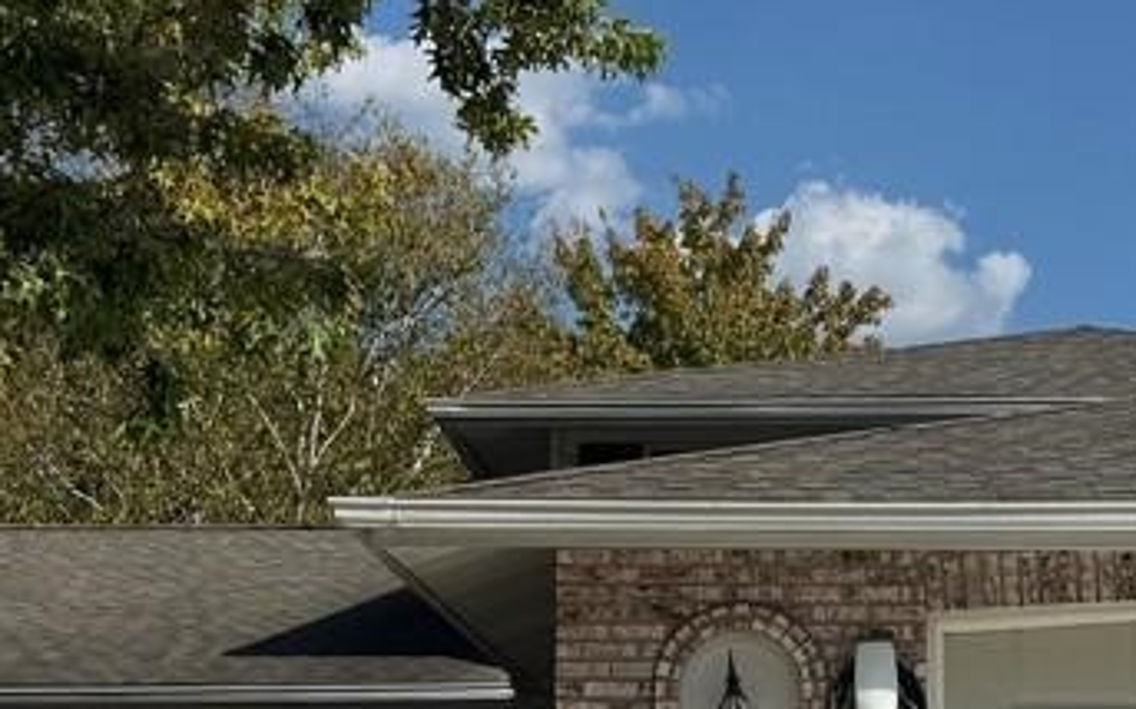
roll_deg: -0.3
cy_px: 523
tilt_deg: +9.3
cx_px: 732
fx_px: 2352
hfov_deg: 27.0
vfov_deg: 17.1
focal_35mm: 76
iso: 80
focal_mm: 6.76
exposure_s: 1/9091
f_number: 1.78
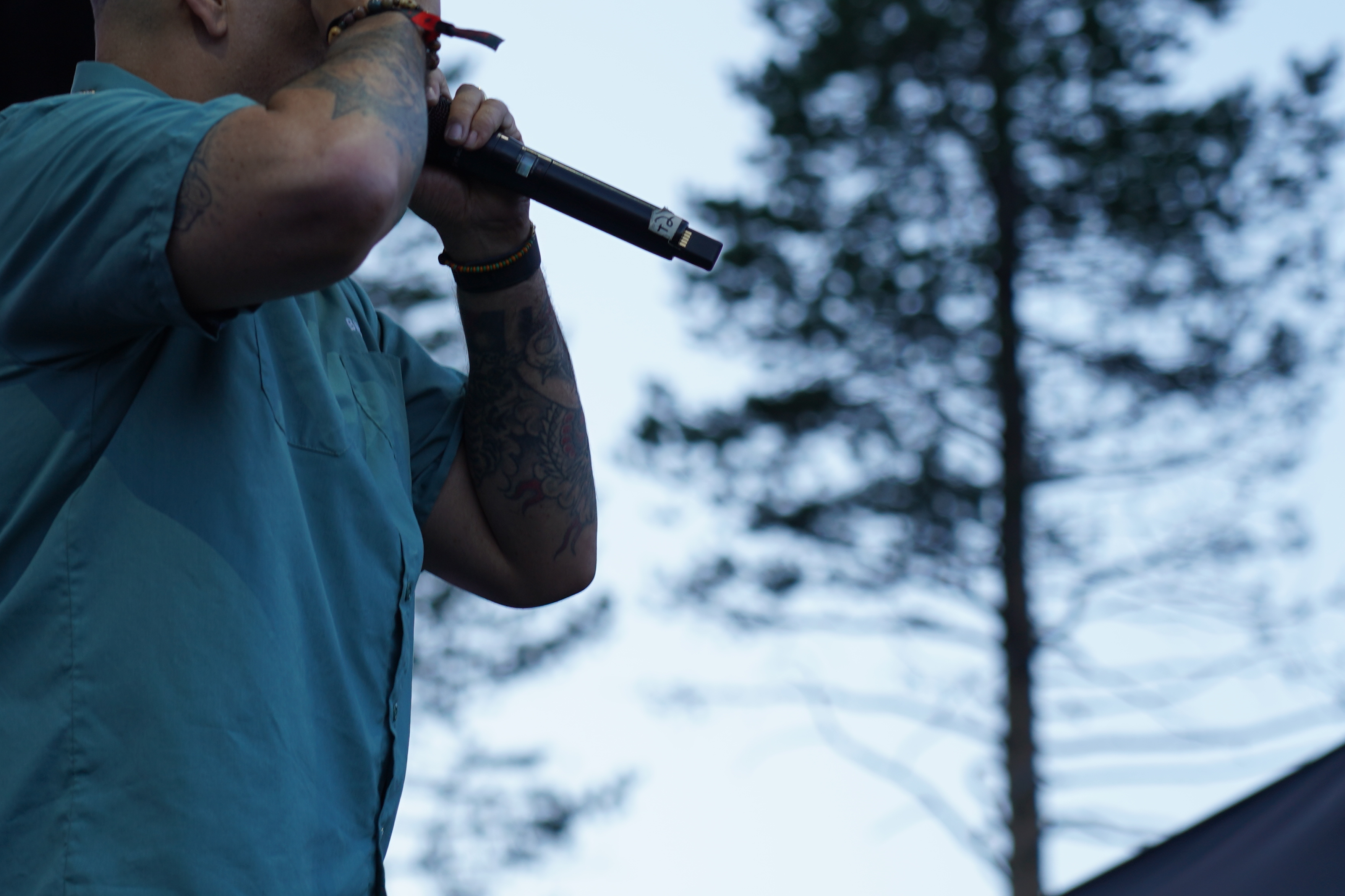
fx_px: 6687
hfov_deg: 11.5
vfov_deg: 7.7
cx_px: 344
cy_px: 334
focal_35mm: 179
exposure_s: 1/160
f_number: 4.5
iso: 100
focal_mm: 105
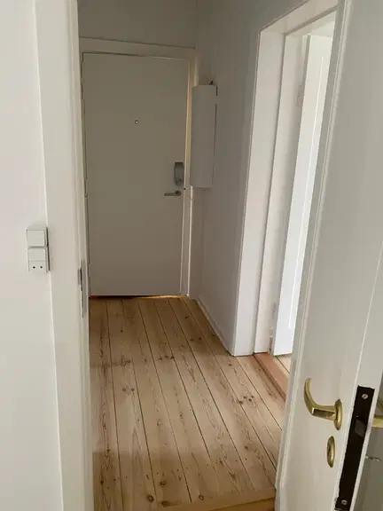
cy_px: 256
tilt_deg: -13.5
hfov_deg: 53.1
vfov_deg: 67.3
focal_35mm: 26
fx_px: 384
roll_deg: -2.3
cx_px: 192
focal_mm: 4.25
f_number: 1.8
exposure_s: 1/50
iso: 400
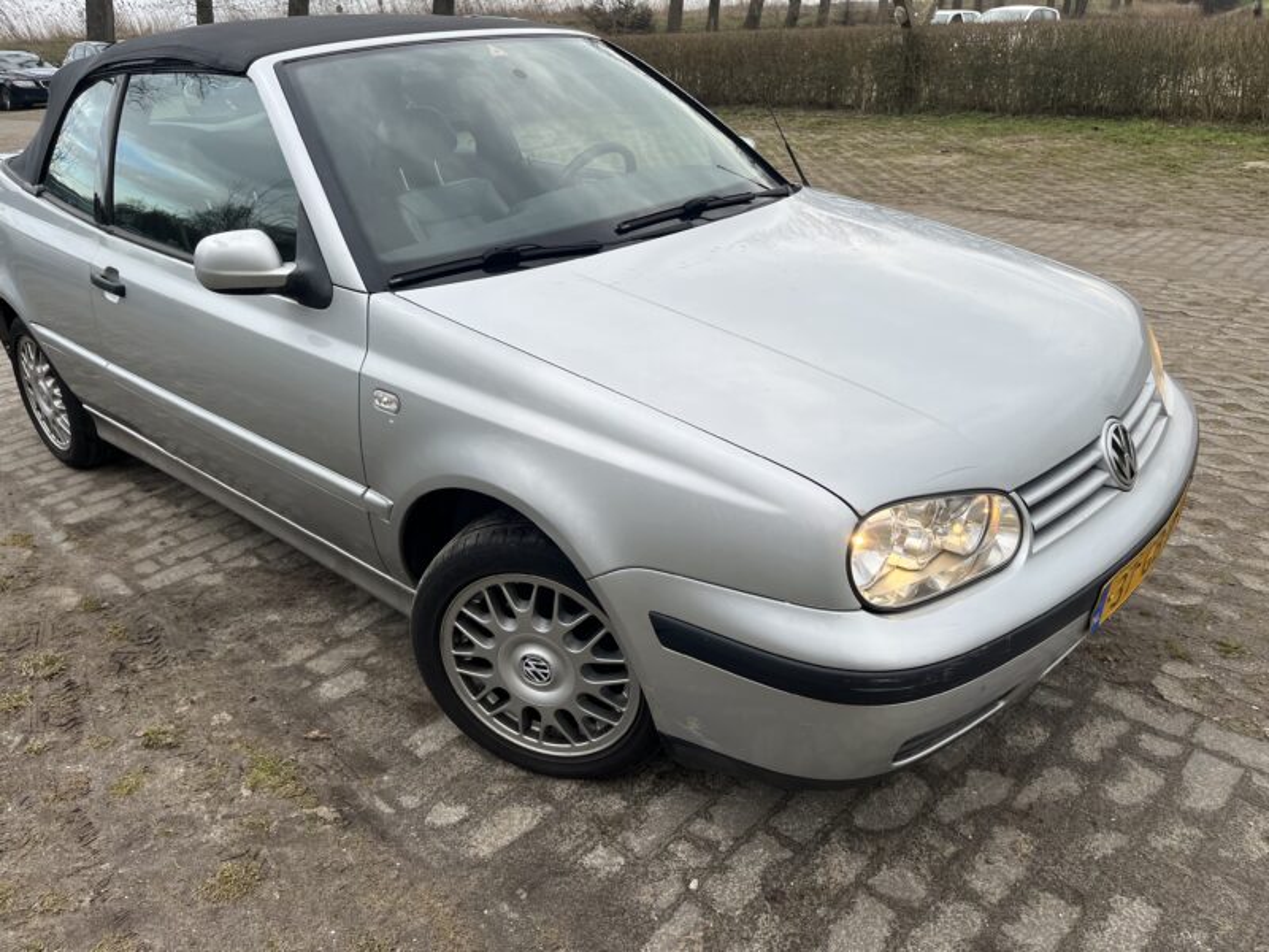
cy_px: 476
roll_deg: +2.2
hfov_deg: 67.3
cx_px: 634
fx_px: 953
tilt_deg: -23.9
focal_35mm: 26
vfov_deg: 53.1
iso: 50
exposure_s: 1/473
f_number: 1.6
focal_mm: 5.1
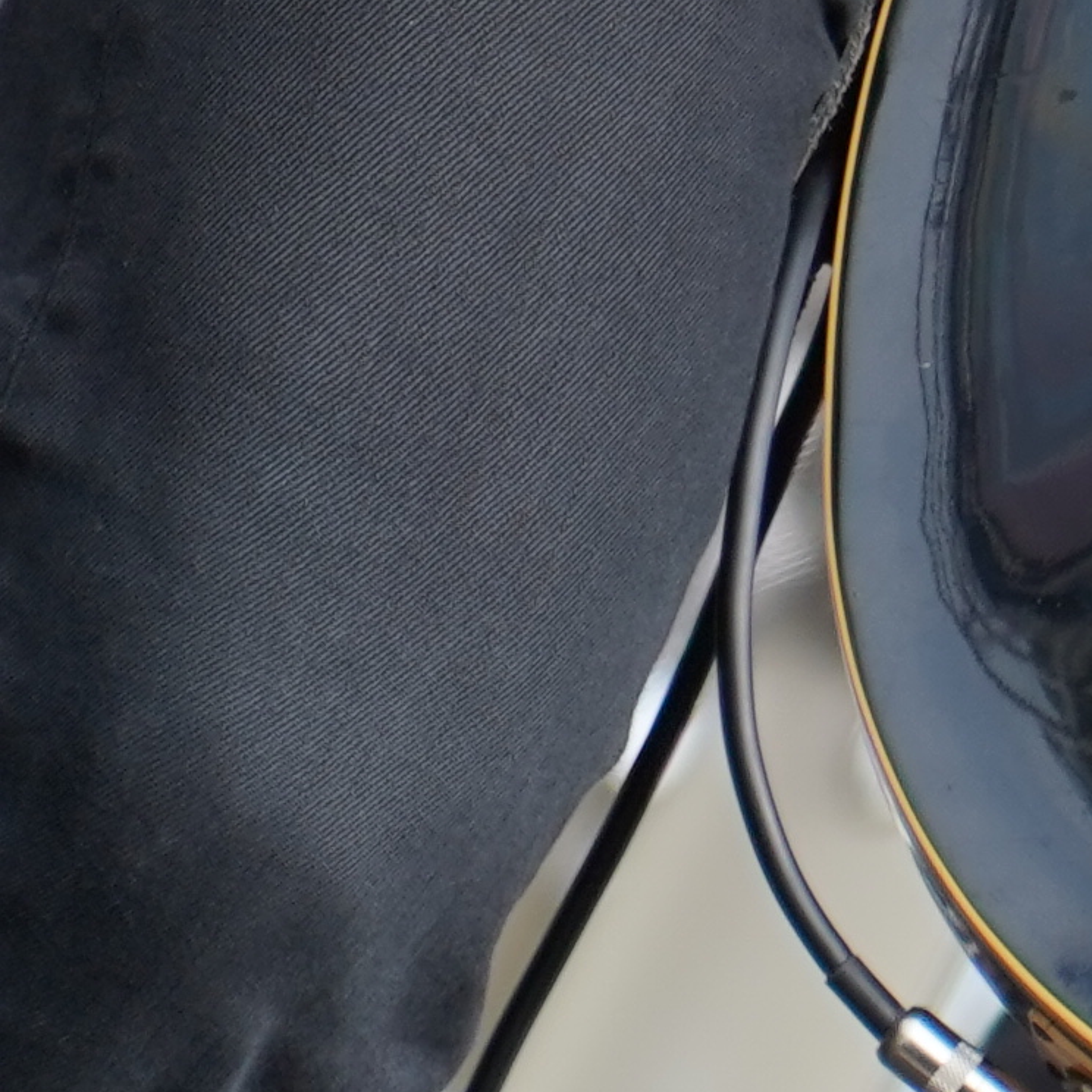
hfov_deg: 2.4
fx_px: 25697
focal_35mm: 720
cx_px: 4004
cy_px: -1556
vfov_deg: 2.4
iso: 200
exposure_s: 1/125
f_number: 4
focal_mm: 105
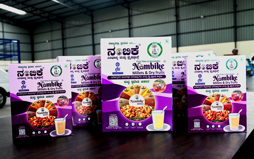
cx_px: 127
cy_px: 81
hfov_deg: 54.6
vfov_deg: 35.8
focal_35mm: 36
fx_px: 246
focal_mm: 23
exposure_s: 1/160
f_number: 6.3
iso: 2500
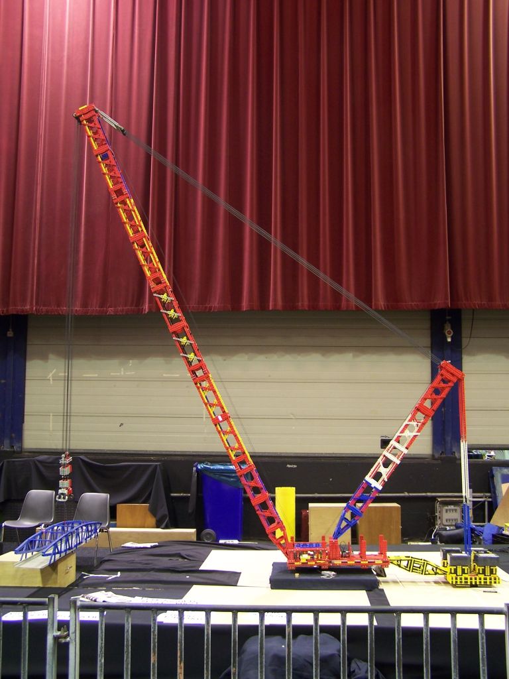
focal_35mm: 40
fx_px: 784
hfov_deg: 36.0
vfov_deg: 46.8
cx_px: 254
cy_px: 340
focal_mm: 6.7
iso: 80
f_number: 2.8
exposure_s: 1/2
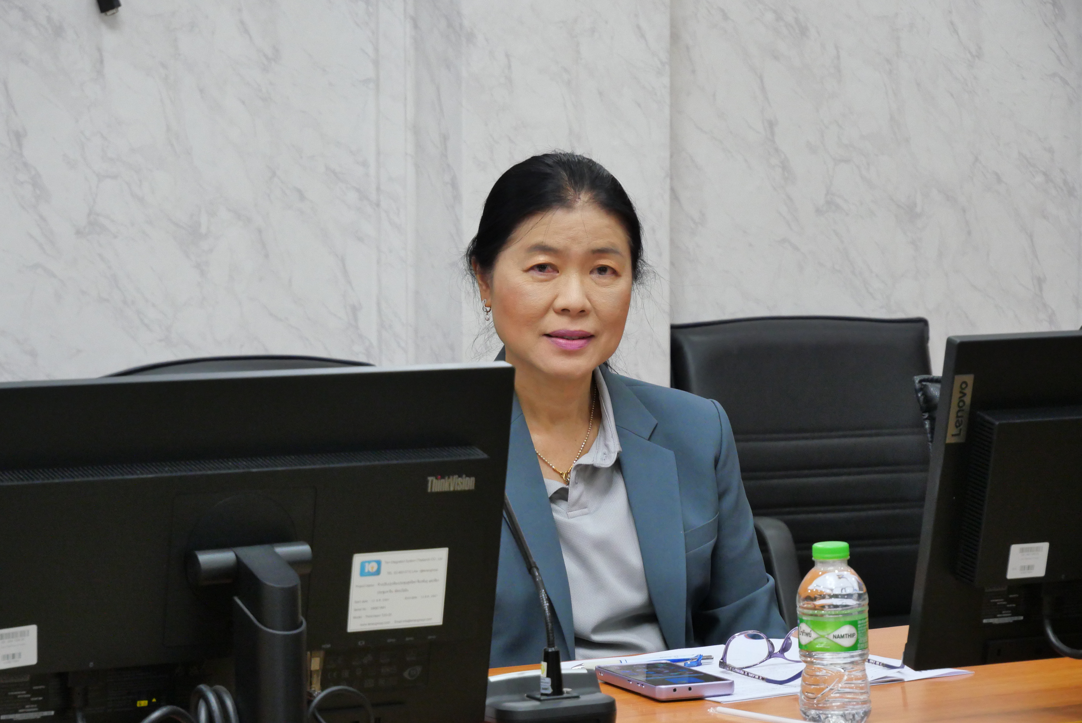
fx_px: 3729
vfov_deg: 11.1
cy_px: 362
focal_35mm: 124
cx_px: 541
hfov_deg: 16.5
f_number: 5.6
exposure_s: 1/40
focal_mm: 60
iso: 2000
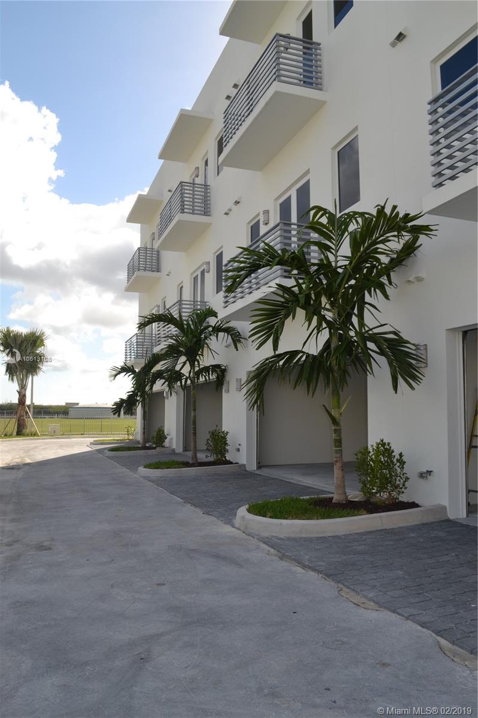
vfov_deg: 67.4
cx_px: 239
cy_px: 359
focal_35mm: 27
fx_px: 538
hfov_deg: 47.9
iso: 100
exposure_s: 1/200
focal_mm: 18
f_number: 10
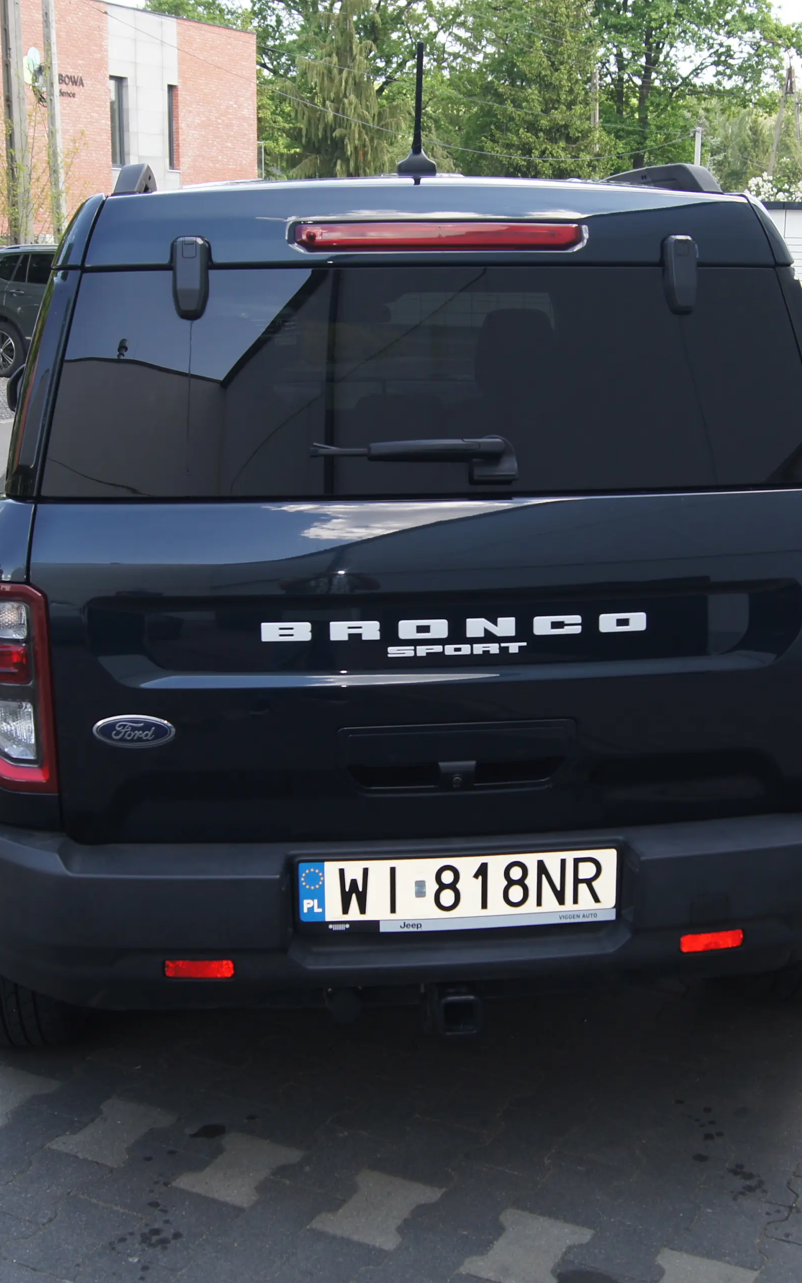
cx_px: 463
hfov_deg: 28.0
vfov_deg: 43.5
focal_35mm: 46
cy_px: 642
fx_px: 1609
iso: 100
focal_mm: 20
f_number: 5
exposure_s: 1/100
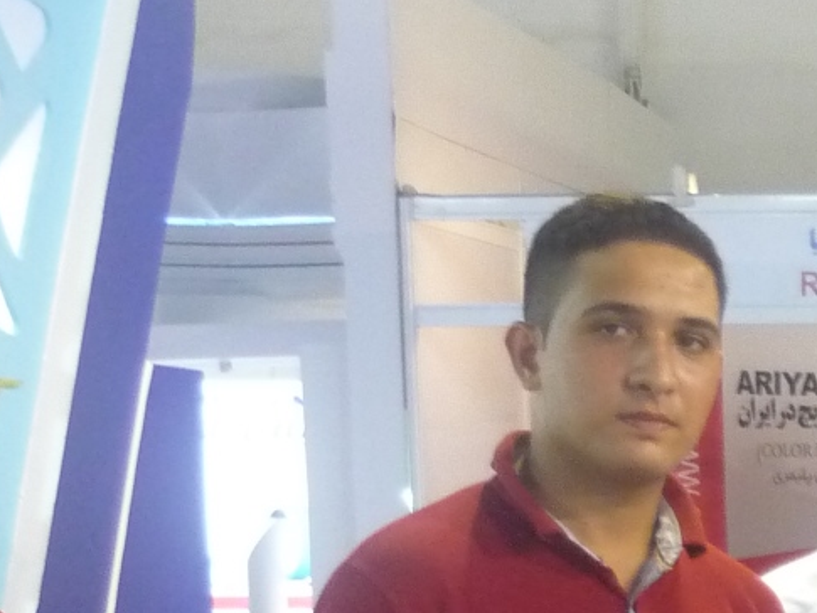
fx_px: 2620
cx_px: 1353
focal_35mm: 111
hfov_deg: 15.7
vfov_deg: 12.8
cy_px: 835
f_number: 2.8
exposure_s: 1/20
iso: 400
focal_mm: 5.5
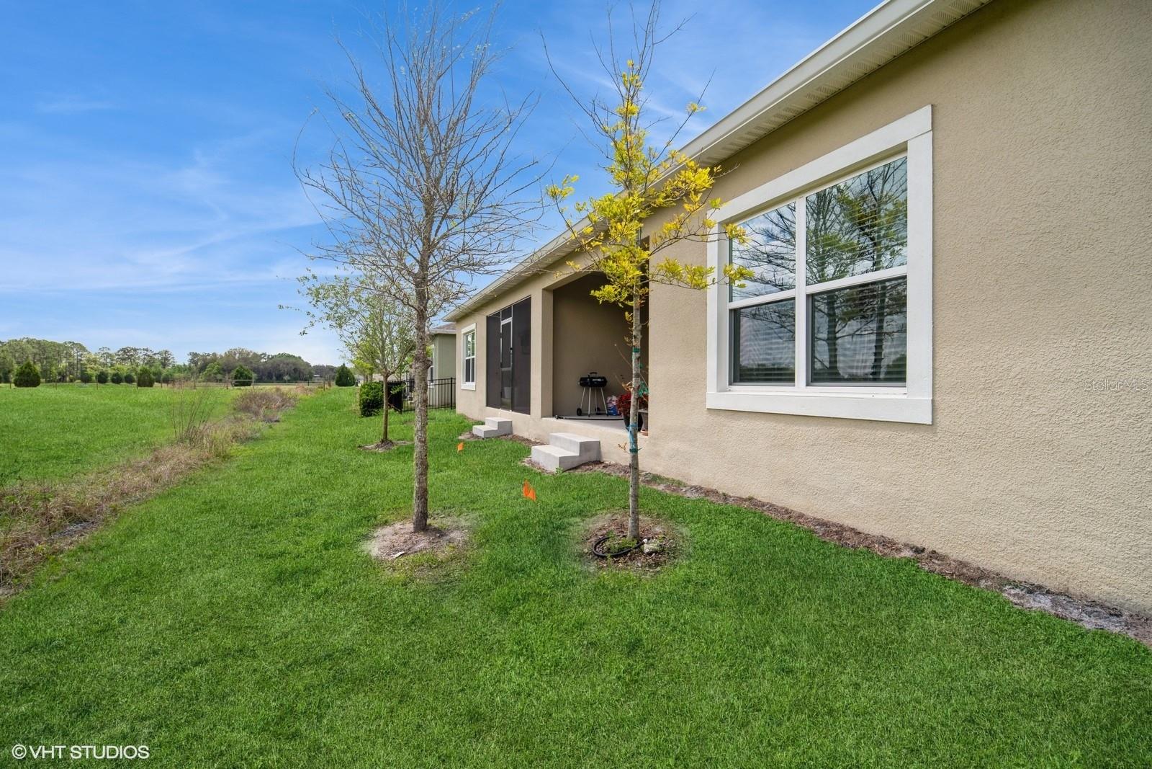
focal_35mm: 15
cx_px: 576
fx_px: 480
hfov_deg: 100.4
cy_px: 384
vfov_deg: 77.3
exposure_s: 1/250
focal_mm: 15
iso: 200
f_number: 8
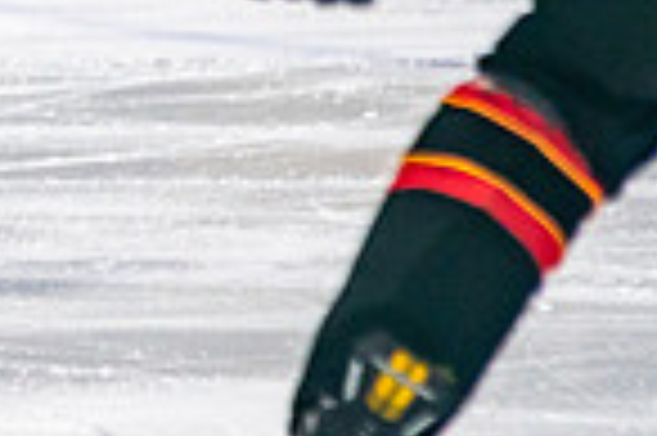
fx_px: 24683
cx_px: -518
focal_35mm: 1354
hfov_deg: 1.5
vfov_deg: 1.0
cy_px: -241
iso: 800
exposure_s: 1/640
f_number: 2.8
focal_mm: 200
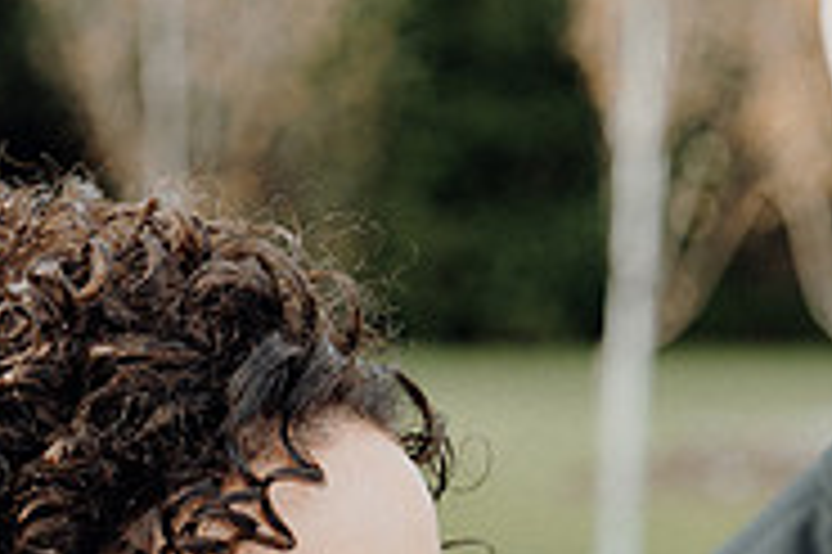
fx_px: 3694
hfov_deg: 12.8
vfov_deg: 8.4
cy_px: 854
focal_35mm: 160
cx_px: 265
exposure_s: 1/500
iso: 250
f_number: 3.5
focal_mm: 51
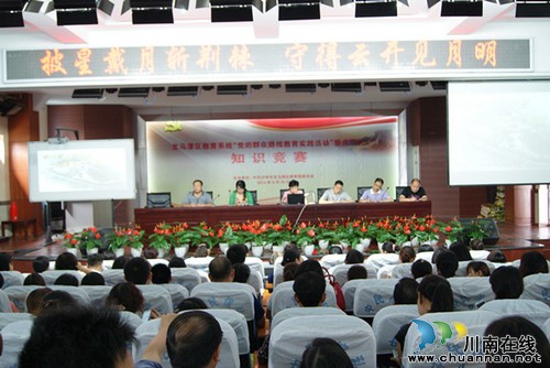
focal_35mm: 39
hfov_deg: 49.5
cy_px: 184
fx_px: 596
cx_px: 275
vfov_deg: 34.3
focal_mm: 26
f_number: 4
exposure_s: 1/15
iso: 400
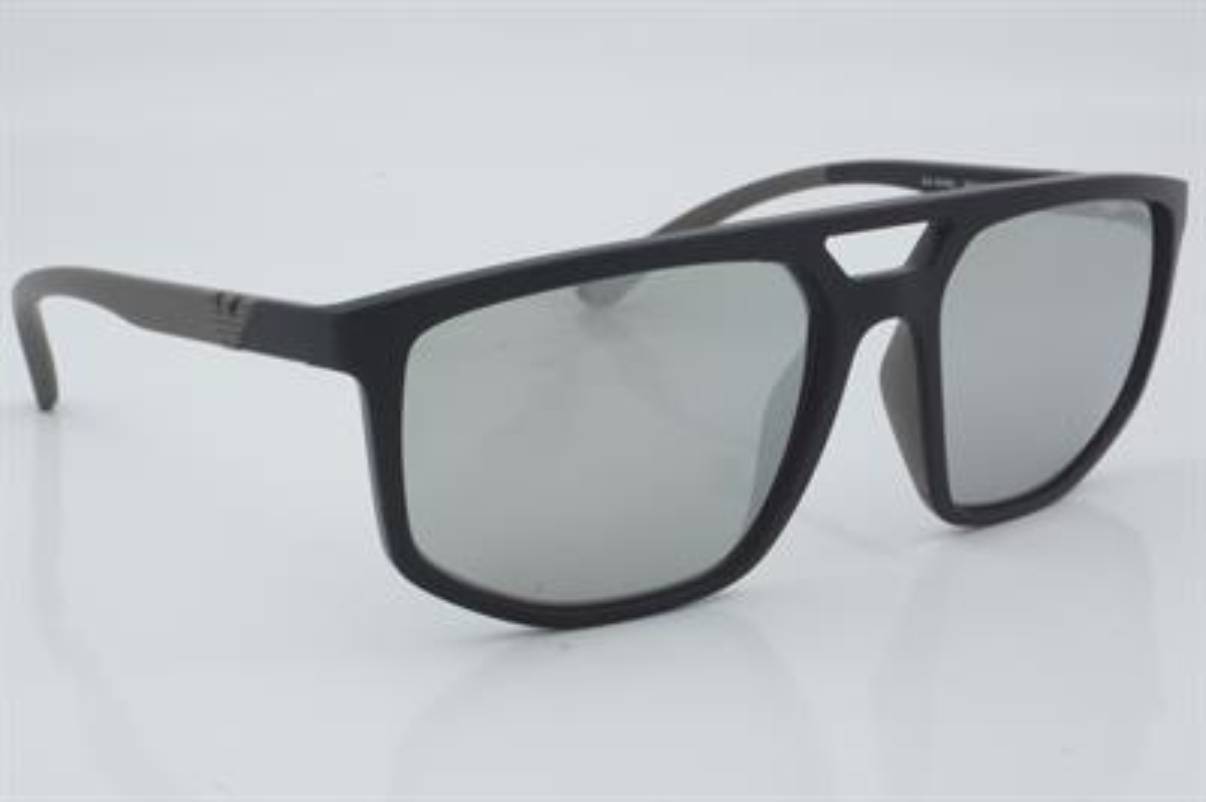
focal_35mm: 68
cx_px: 603
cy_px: 401
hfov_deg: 29.9
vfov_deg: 20.1
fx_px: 2259
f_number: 32
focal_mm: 45
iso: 100
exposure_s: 1/3
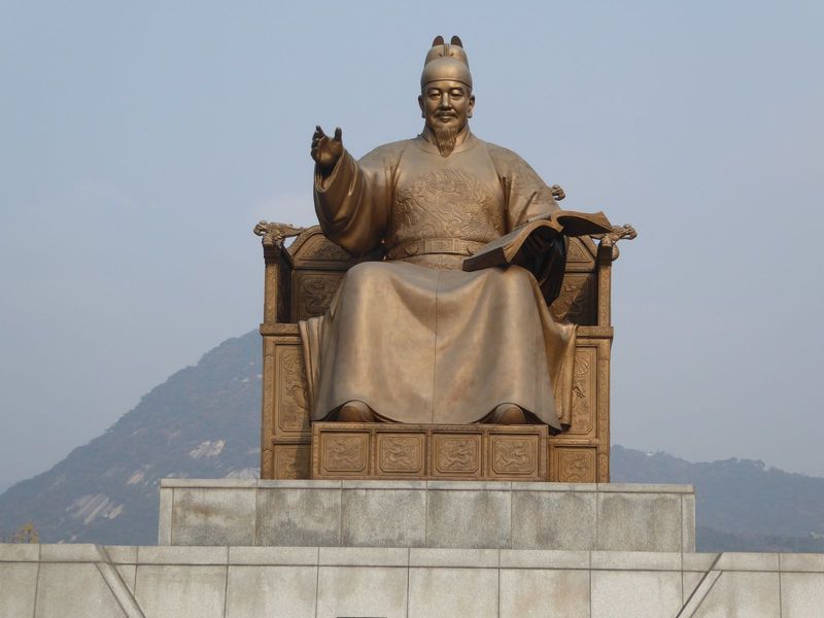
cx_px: 412
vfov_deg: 11.7
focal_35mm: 127
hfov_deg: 15.5
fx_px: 3023
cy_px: 309
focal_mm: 20.6
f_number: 5.1
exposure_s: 1/400
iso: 80
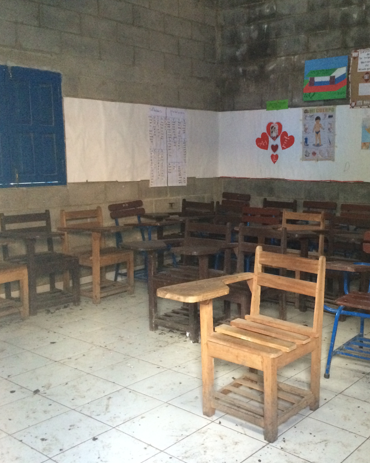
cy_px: 236
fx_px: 547
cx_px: 264
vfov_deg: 45.8
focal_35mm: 40
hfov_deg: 36.7
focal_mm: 4.12
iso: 320
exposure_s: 1/20
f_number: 2.2
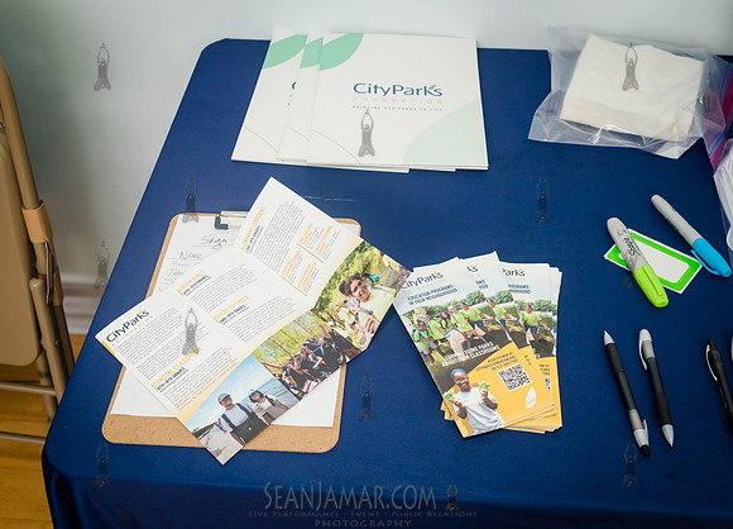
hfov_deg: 47.7
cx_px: 366
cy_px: 245
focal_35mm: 40
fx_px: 828
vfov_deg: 35.4
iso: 1250
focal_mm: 35
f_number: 5.6
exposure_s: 1/200
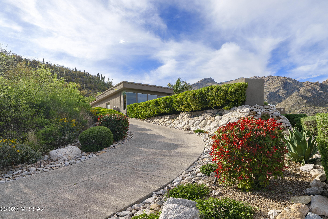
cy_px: 110
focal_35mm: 19
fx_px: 173
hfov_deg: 86.9
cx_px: 164
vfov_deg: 64.5
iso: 100
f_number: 9
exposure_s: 1/160
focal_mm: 19
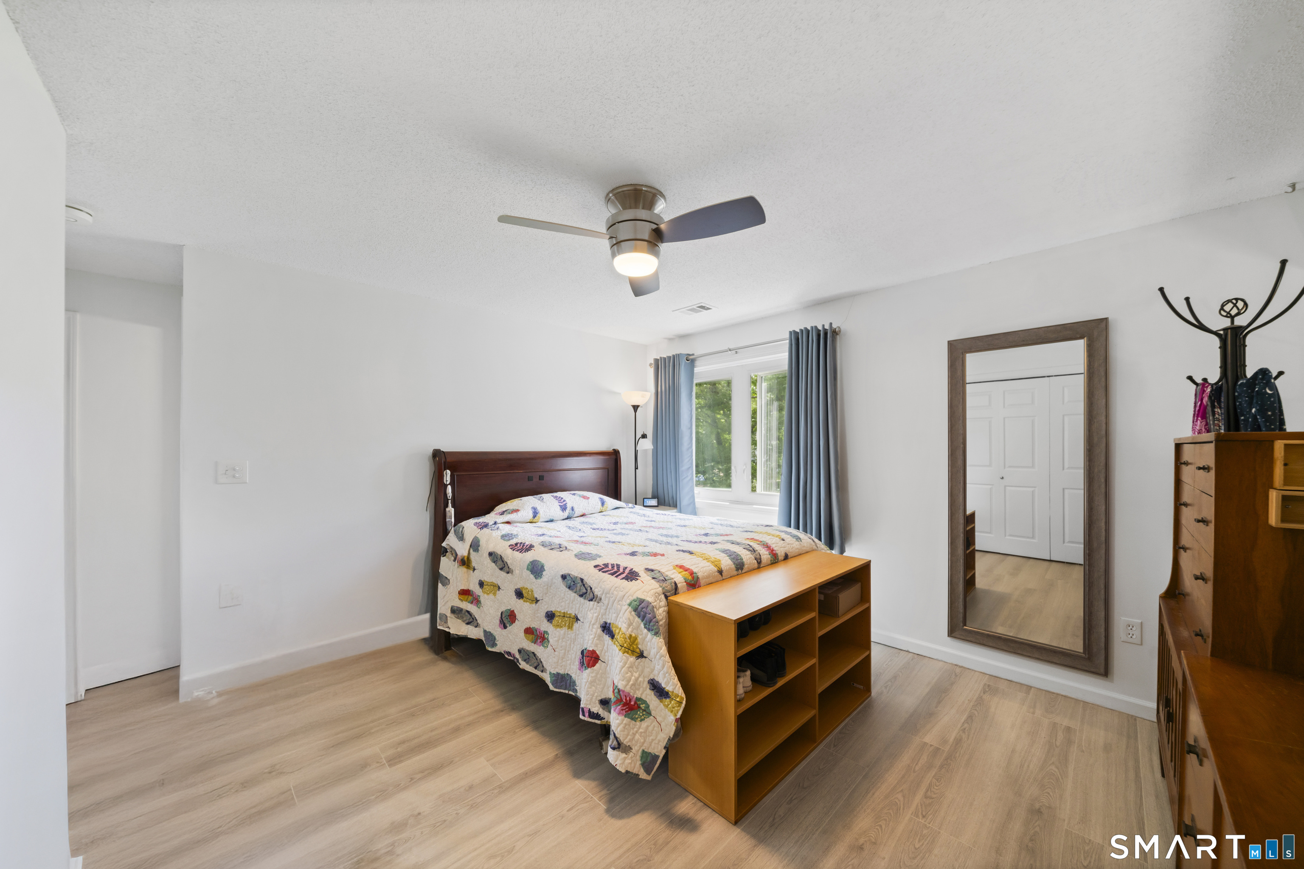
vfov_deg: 90.0
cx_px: 652
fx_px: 435
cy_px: 434
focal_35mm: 12
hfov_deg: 112.6
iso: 320
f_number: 8
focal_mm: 12
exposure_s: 1/8
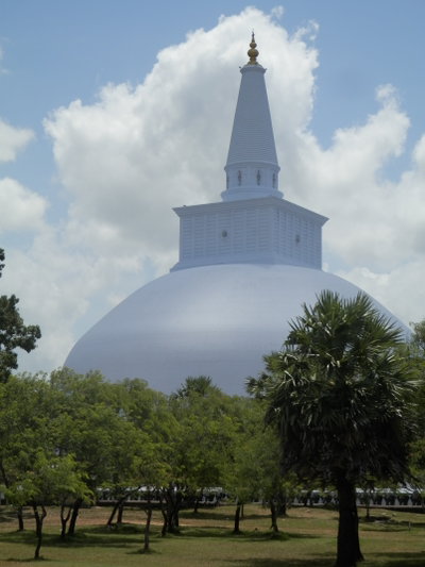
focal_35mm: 73
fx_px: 1195
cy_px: 284
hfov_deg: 20.2
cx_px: 212
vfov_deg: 26.7
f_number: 12.7
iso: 80
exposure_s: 1/160
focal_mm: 13.1
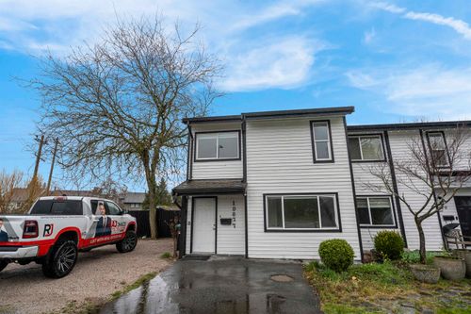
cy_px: 157
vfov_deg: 70.4
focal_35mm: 17
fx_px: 222
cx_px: 236
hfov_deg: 93.3
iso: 160
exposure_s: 1/500
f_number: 2.8
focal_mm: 17
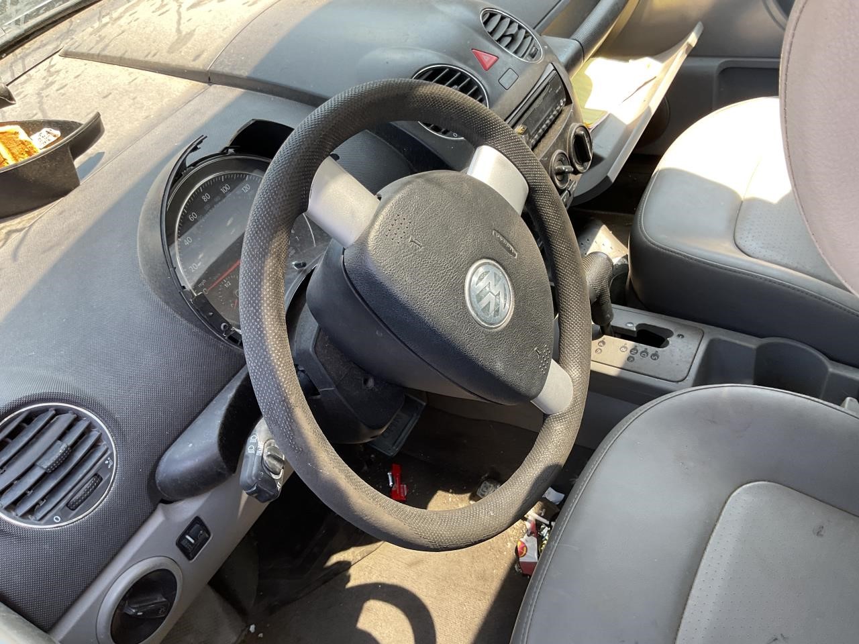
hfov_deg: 61.7
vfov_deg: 48.2
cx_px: 430
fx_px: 720
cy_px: 322
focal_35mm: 29
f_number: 1.8
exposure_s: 1/120
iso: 40
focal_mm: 3
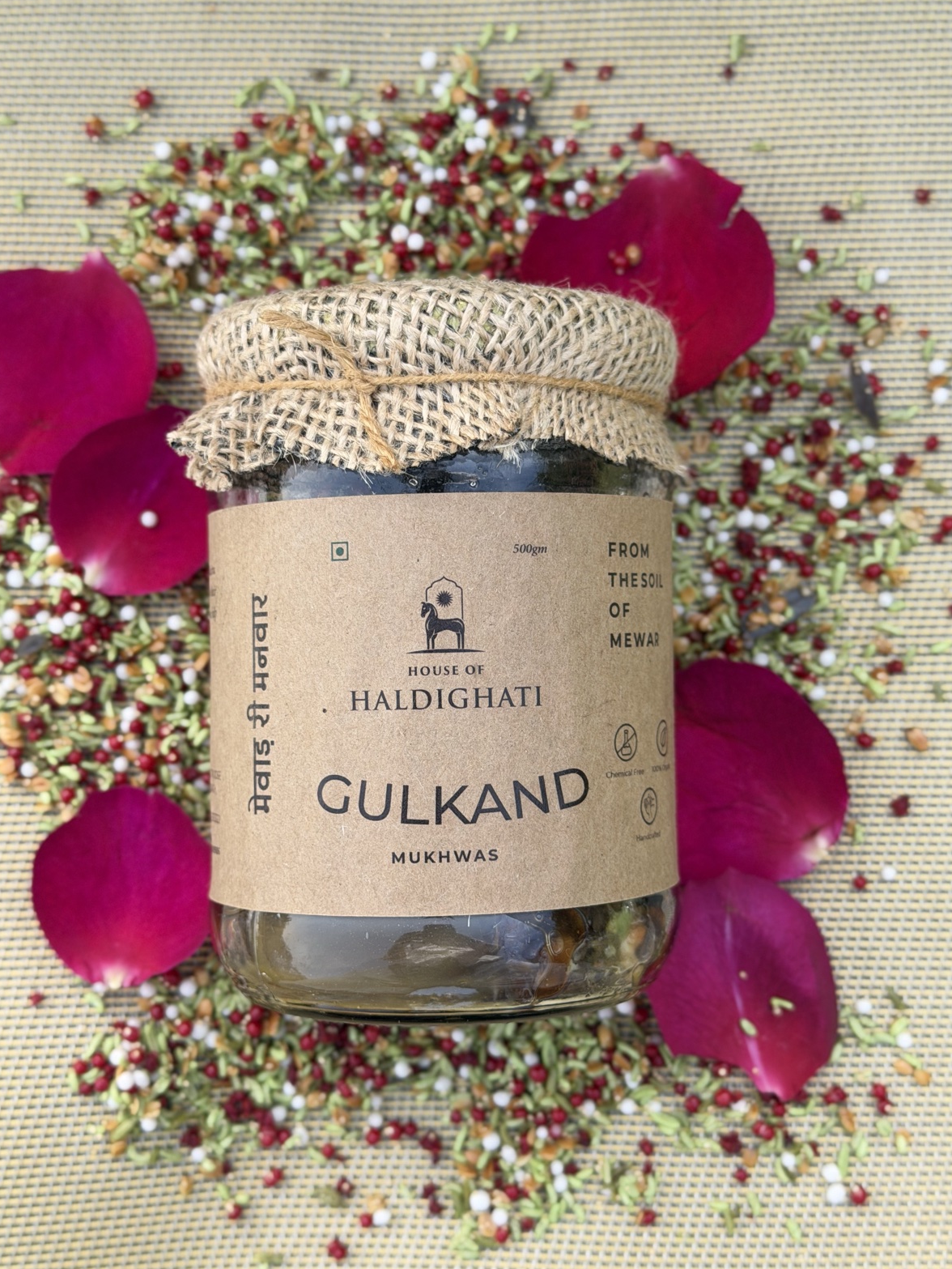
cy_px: 636
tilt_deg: -86.1
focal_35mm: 49
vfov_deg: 38.9
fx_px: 1796
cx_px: 480
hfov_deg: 29.7
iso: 64
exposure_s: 1/1000
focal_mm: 6.76
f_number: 1.78
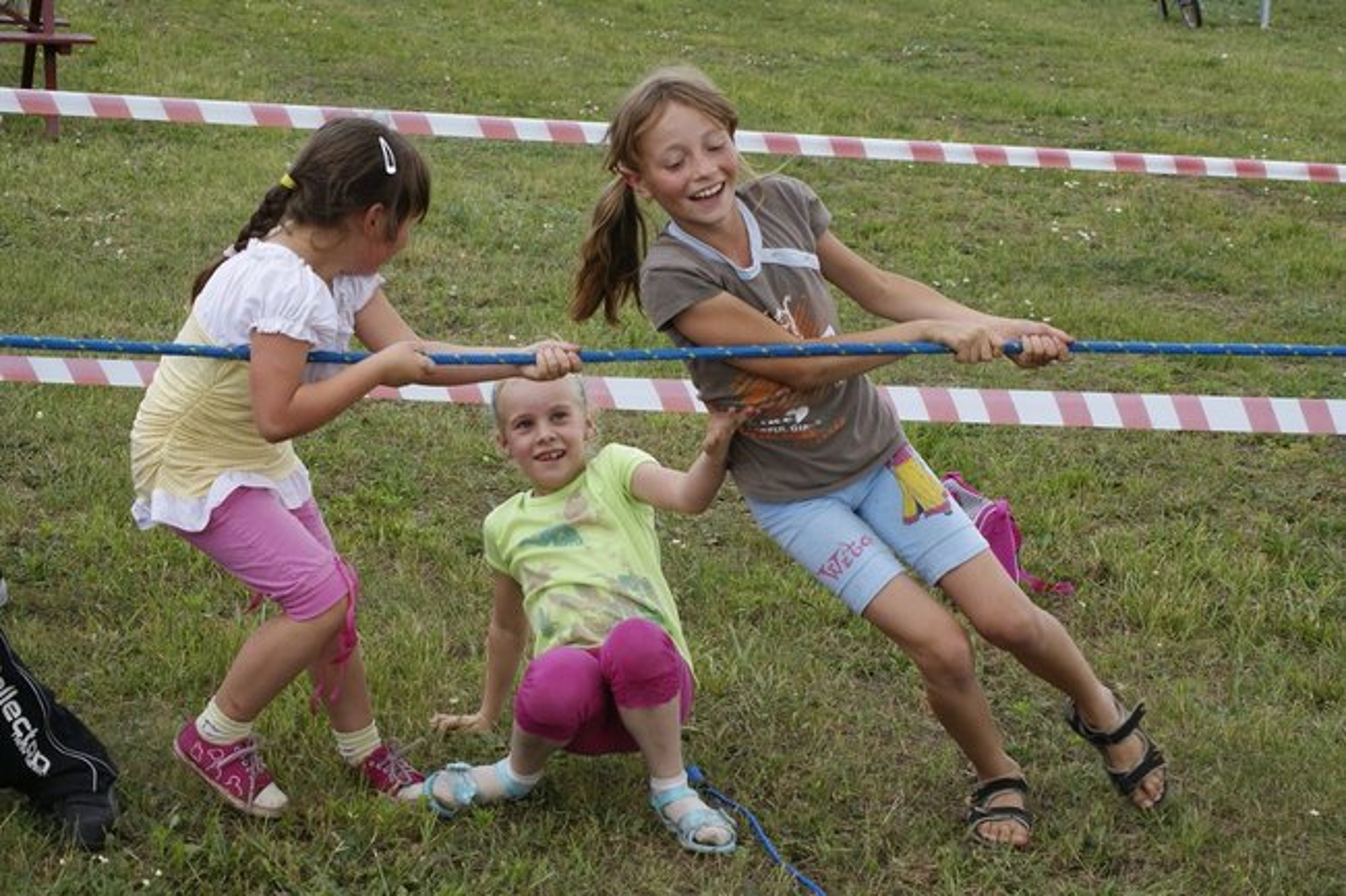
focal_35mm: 82
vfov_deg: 16.5
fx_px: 3084
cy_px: 448
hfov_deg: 24.6
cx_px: 673
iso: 400
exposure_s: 1/200
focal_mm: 55
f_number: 10
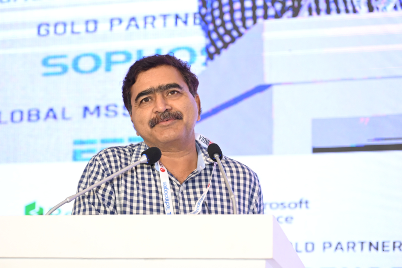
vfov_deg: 9.1
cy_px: 140
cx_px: 158
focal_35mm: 151
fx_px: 1687
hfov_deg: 13.6
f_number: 4.5
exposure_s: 1/200
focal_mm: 120
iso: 2000
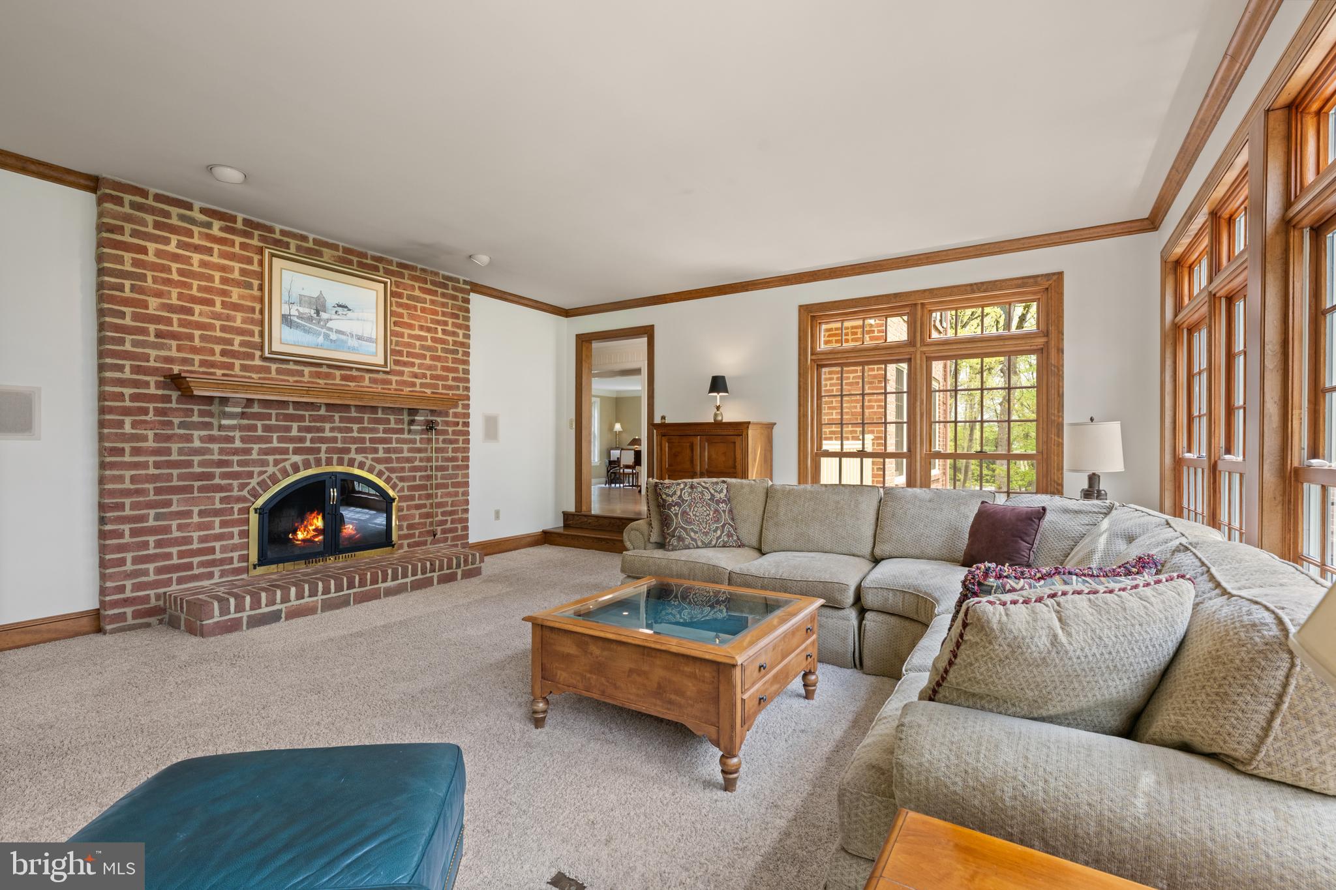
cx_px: 668
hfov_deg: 96.7
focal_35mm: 16
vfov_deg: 73.7
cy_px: 445
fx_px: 594
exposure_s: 1/8
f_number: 8
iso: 400
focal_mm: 16
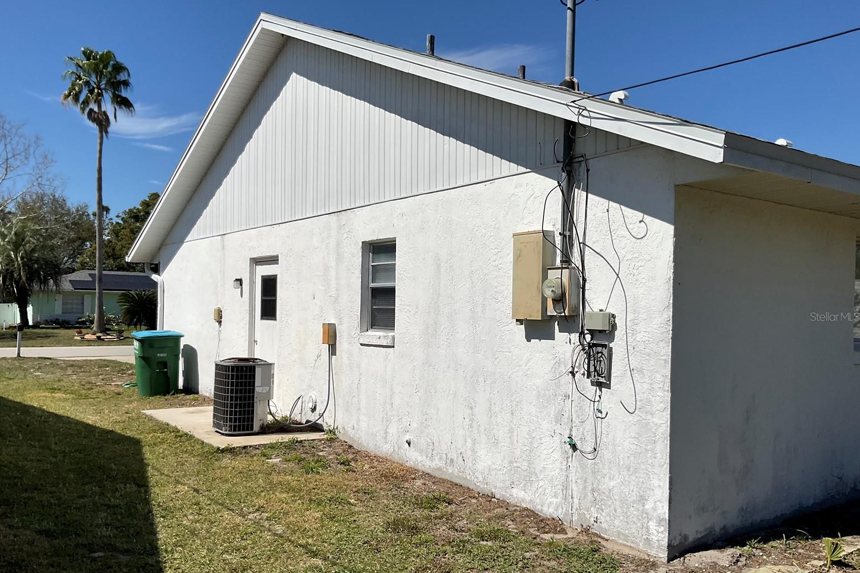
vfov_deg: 42.3
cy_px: 316
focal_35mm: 31
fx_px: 740
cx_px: 420
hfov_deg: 60.3
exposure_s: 1/5814
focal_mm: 3
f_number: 1.8
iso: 16
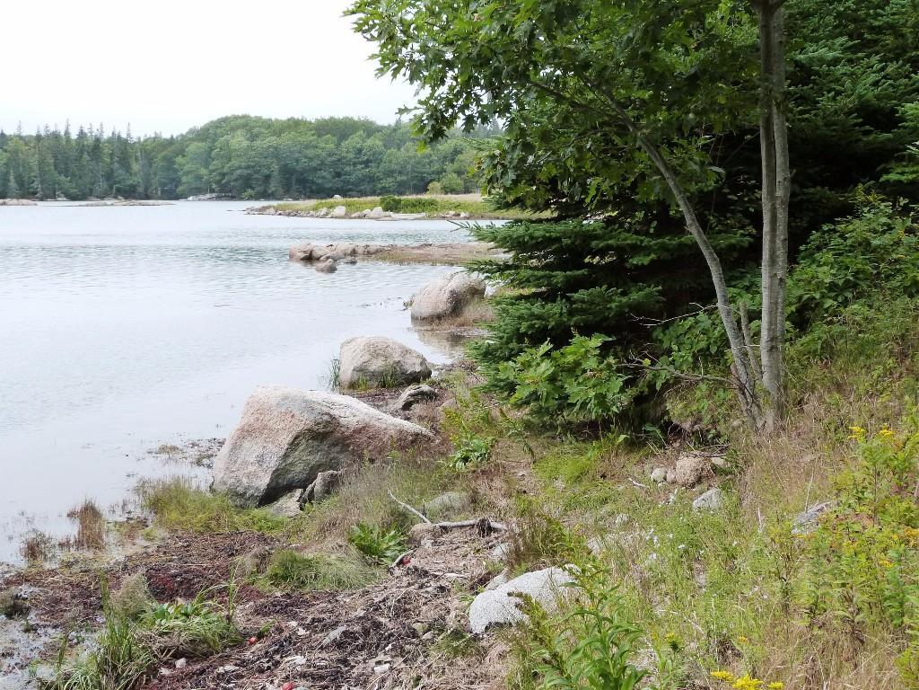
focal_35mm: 50
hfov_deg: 38.2
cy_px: 345
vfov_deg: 29.1
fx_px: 1327
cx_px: 460
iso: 160
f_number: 5
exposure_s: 1/200
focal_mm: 9
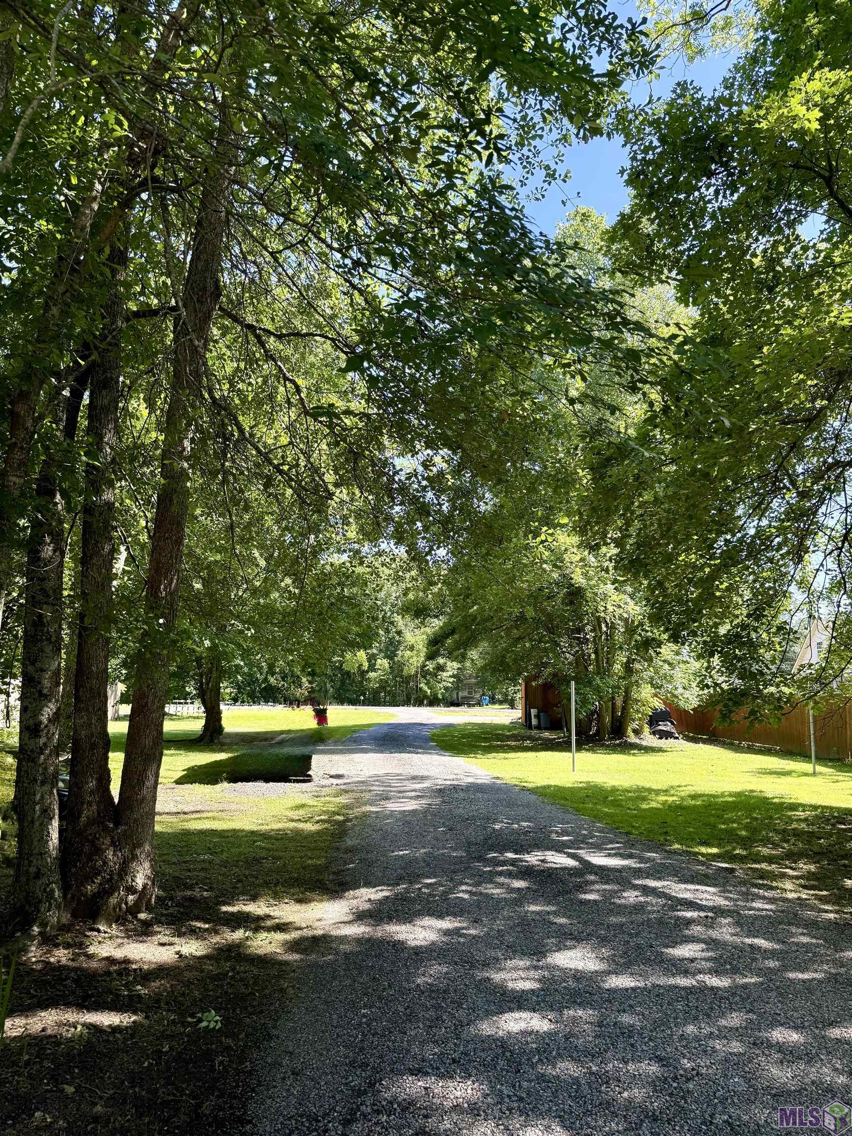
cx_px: 426
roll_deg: -0.8
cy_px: 568
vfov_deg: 71.6
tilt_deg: +10.0
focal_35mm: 24
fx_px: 788
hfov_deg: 56.8
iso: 100
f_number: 1.78
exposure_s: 1/607
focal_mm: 6.76
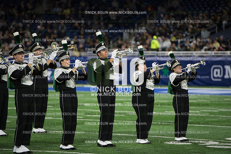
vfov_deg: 6.9
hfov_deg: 10.3
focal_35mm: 200
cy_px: 77
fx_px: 1283
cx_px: 116
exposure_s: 1/1600
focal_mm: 200
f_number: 3.5
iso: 2500
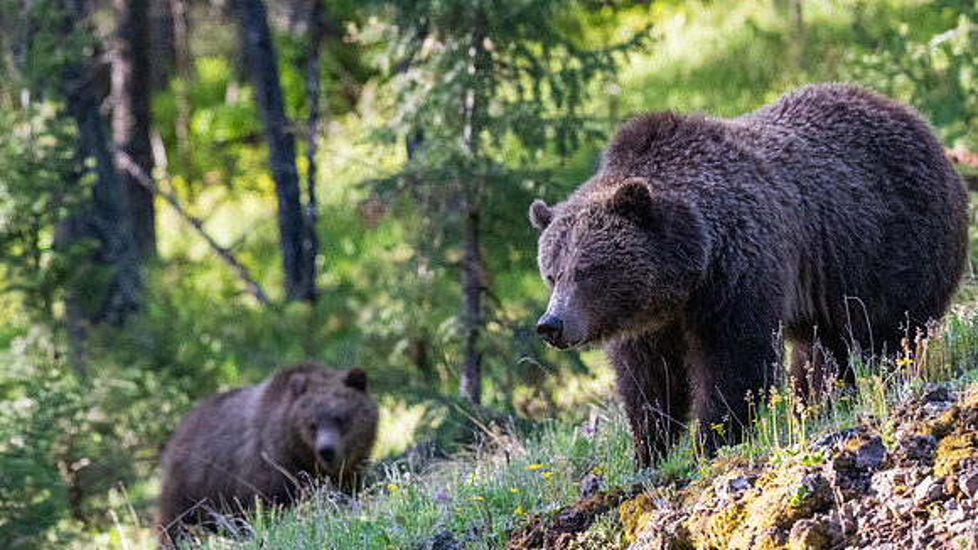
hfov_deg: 6.0
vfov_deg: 3.4
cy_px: 207
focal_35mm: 359
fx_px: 9312
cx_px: 437
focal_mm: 310
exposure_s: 1/1600
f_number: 7.1
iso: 8000
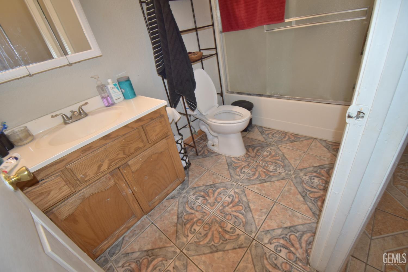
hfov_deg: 100.4
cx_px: 204
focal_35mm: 15
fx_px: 170
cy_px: 136
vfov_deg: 77.3
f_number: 4.5
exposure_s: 1/30
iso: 220
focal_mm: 10
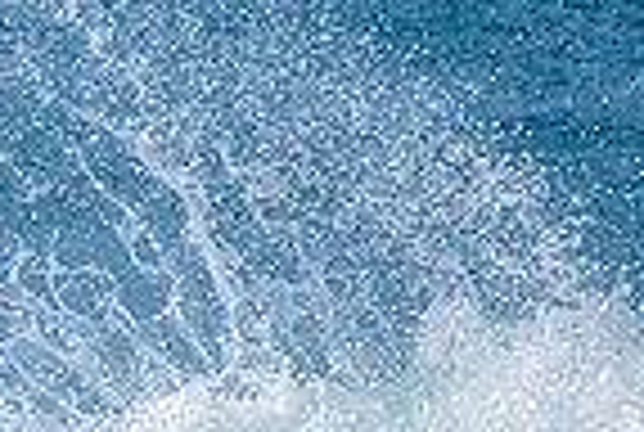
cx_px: -554
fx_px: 36318
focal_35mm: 2026
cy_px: 619
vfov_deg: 0.7
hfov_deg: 1.0
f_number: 5.6
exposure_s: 1/2000
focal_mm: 500
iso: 160
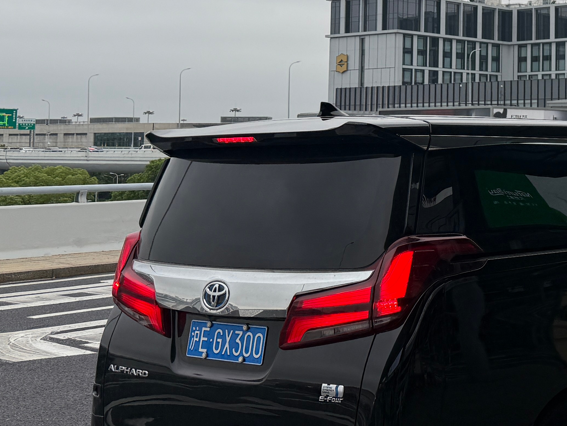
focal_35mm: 66
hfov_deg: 26.3
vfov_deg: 21.8
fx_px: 1081
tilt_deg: +4.5
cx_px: 671
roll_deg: -0.4
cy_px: 50
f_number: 1.78
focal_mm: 6.76
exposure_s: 1/728
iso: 80
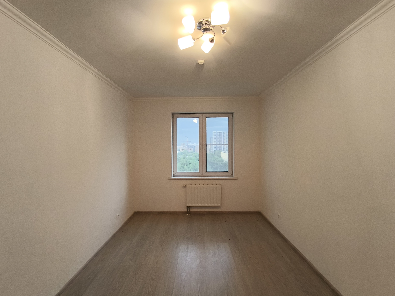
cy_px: 154
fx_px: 194
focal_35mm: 17
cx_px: 192
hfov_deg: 91.0
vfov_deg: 74.7
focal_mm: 1.65
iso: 80
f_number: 2.2
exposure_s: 1/50
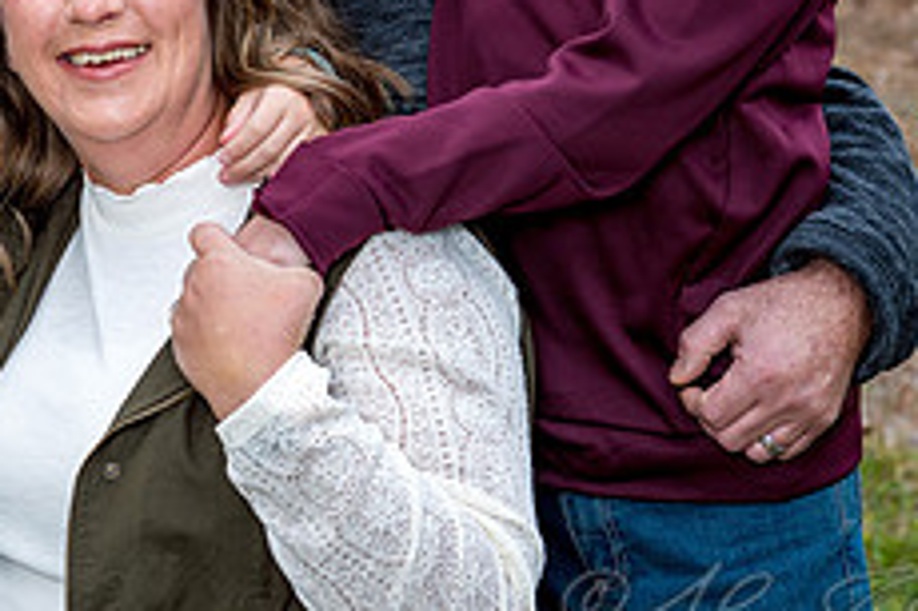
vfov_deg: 10.8
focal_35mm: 126
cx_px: 160
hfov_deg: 16.1
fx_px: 3211
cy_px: 14
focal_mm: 50
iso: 125
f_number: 4
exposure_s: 1/80
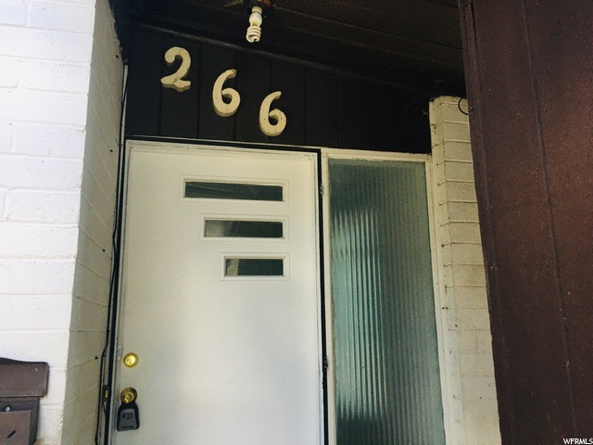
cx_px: 296
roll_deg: +1.2
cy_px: 222
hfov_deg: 61.7
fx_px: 497
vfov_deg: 48.2
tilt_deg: +11.9
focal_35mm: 29
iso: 40
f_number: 2.2
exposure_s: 1/30
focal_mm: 4.15
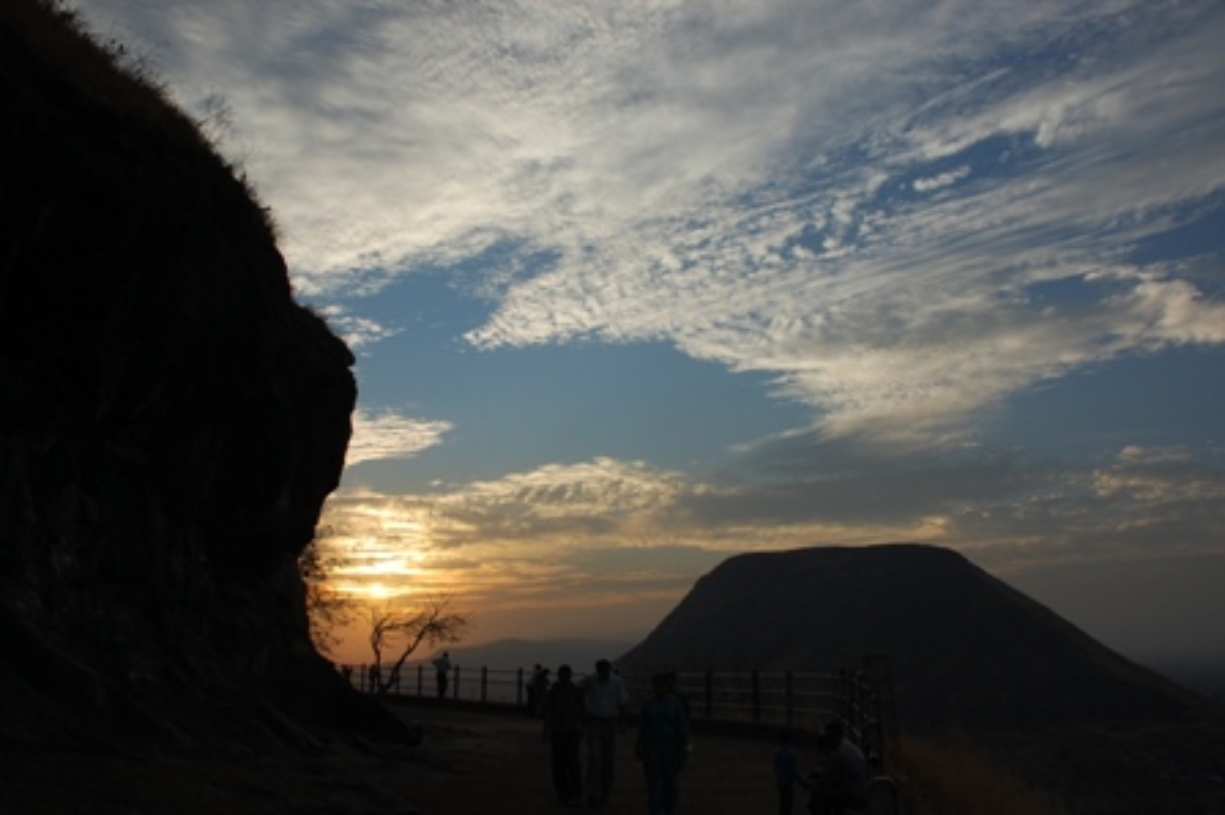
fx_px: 1020
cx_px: 612
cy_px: 408
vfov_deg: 43.5
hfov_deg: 62.0
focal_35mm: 30
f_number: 10
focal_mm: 20
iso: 200
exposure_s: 1/320
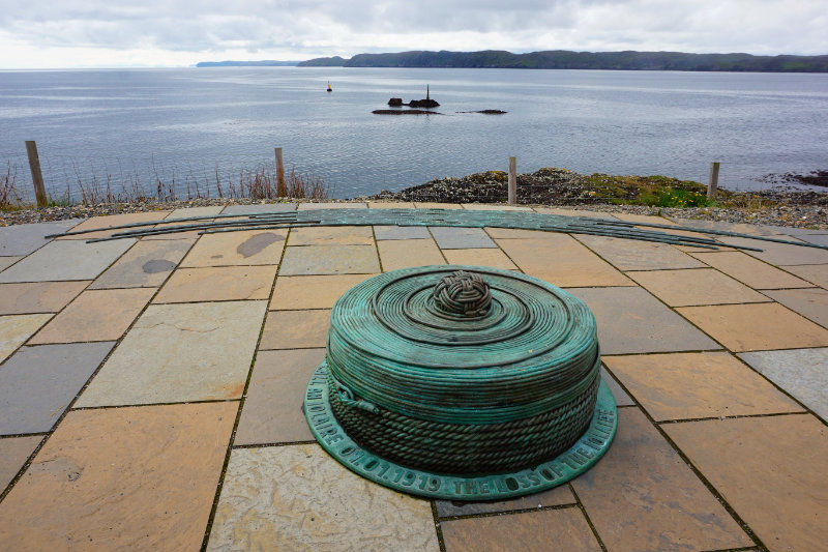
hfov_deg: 73.8
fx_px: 552
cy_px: 276
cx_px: 414
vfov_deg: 53.1
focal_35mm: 24
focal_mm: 16
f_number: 13
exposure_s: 1/80
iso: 100
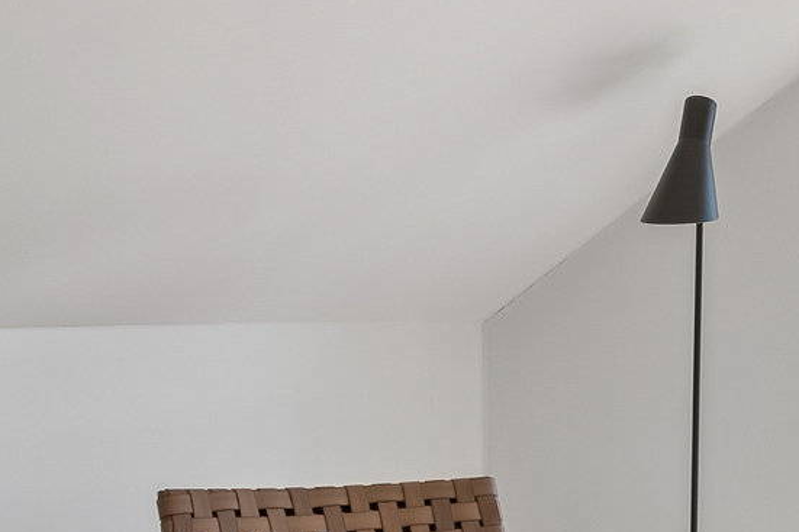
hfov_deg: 20.7
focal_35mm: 98
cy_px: 320
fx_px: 2174
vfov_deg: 13.9
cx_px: 596
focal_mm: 11.9
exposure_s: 1/105
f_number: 8
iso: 200
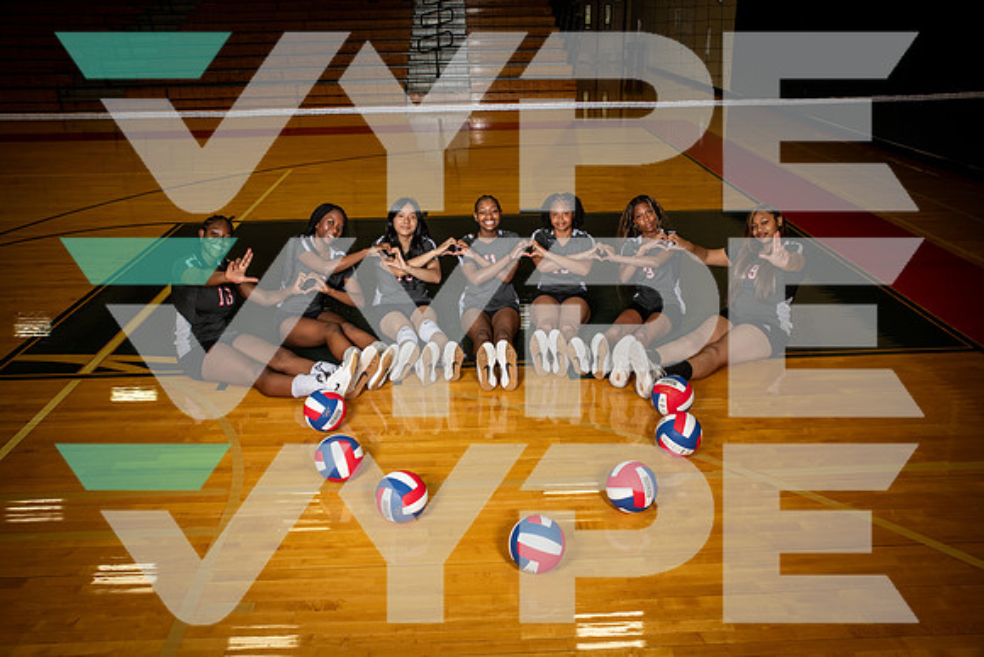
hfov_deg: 58.7
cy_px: 328
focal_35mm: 32
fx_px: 875
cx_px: 492
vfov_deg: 41.1
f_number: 7.1
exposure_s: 1/250
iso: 800
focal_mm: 32
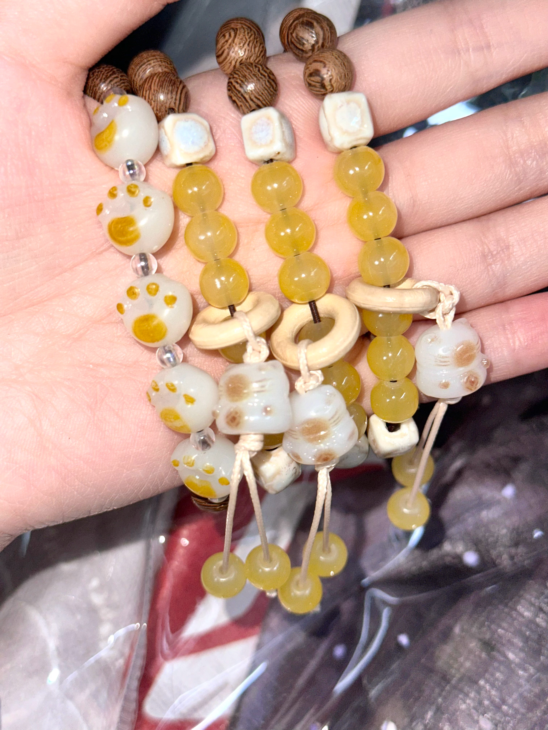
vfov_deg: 39.7
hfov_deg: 30.3
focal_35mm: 48
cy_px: 365
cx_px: 274
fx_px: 1013
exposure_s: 1/61
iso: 40
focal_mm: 6.86
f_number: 1.78
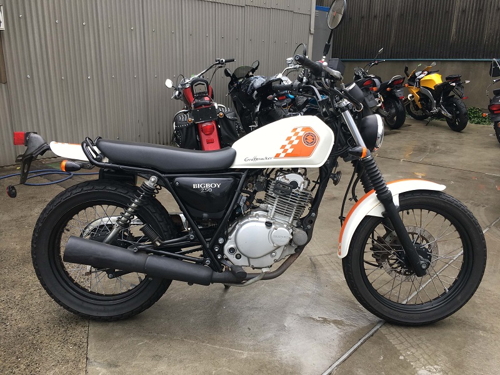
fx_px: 419
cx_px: 250
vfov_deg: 48.2
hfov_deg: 61.7
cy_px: 188
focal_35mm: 29
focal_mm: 4.15
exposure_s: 1/120
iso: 25
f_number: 2.2
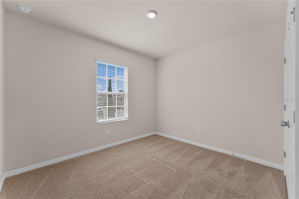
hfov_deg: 104.3
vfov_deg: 81.2
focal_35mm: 14
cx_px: 150
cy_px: 100
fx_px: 116
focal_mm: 14
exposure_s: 1/40
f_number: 8
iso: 320
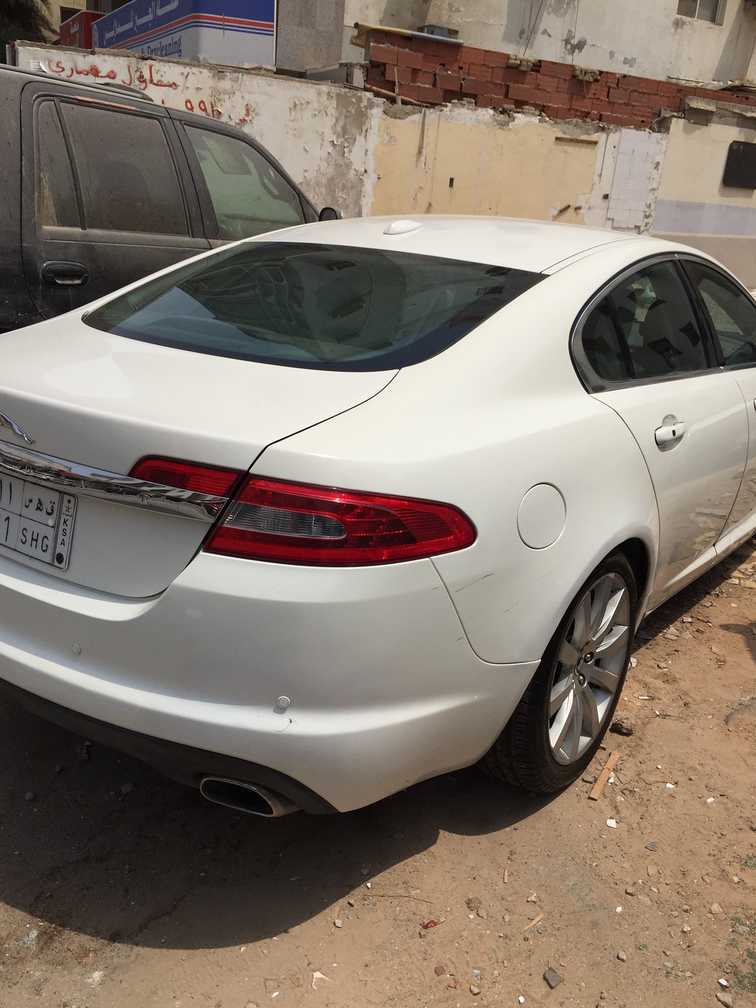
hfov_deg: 46.8
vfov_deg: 60.0
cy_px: 518
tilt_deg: -20.1
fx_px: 874
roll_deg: -5.1
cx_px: 371
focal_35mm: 30
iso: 32
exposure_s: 1/4950
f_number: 2.2
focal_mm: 4.15
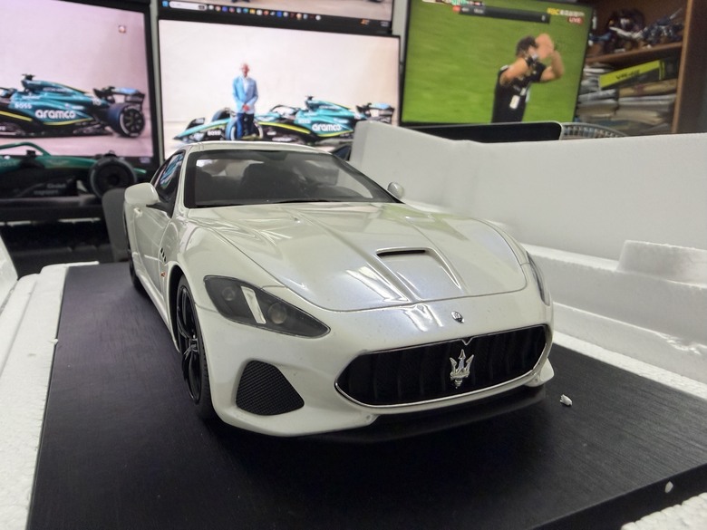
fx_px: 490
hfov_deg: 71.6
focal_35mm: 24
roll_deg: -0.4
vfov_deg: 56.8
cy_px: 265
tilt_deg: -10.6
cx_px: 354
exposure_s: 1/120
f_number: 2.2
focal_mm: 2.22
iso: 320
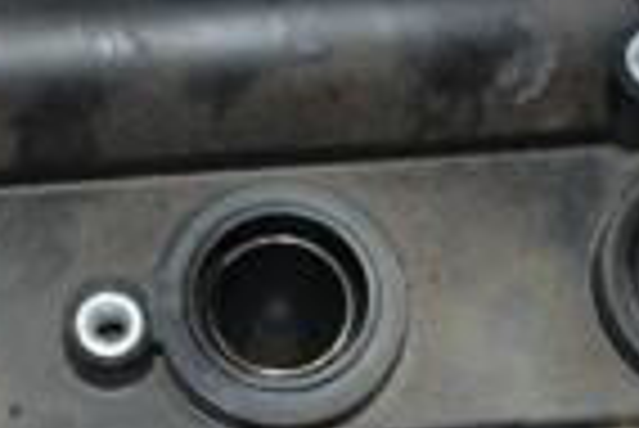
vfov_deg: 12.0
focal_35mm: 114
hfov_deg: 17.5
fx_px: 2026
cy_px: 284
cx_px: -9
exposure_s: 1/60
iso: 500
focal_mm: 18
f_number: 3.5
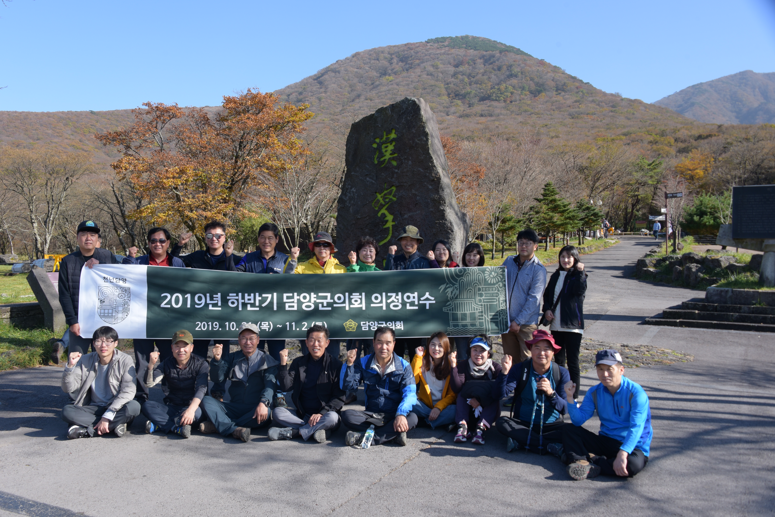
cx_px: 388
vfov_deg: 41.1
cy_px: 258
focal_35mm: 32
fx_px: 689
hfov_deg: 58.7
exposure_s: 1/200
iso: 220
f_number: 10
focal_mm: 32
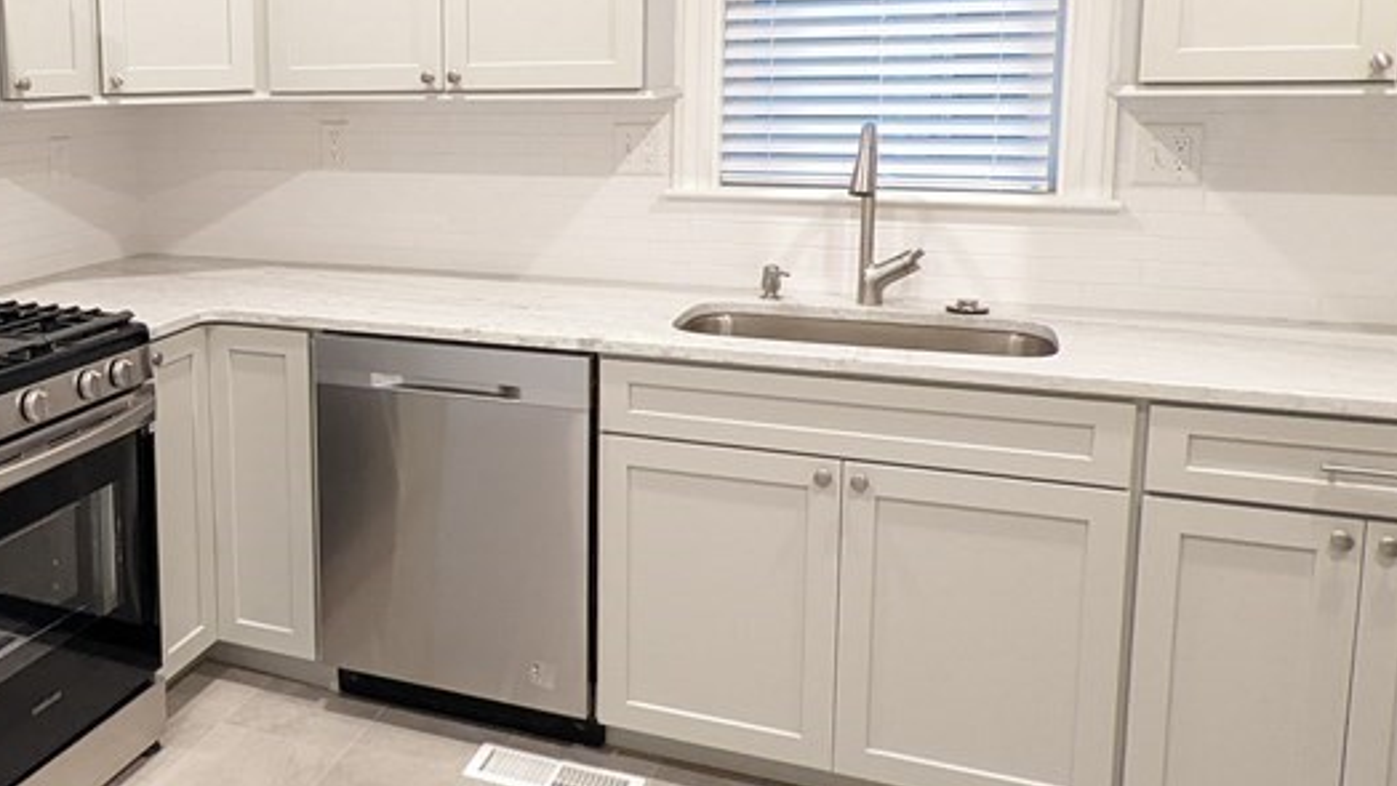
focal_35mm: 34
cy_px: 234
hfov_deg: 55.2
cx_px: 344
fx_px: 1260
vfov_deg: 34.2
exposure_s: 1/60
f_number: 2.2
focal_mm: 2.35
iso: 715
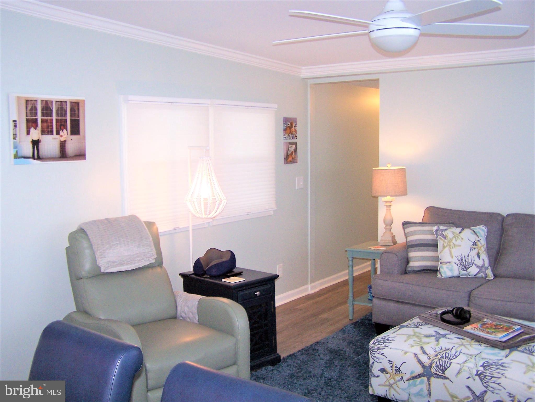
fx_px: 587
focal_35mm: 38
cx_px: 268
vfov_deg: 37.7
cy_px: 201
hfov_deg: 49.0
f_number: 2.8
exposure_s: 1/60
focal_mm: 6.3
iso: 140
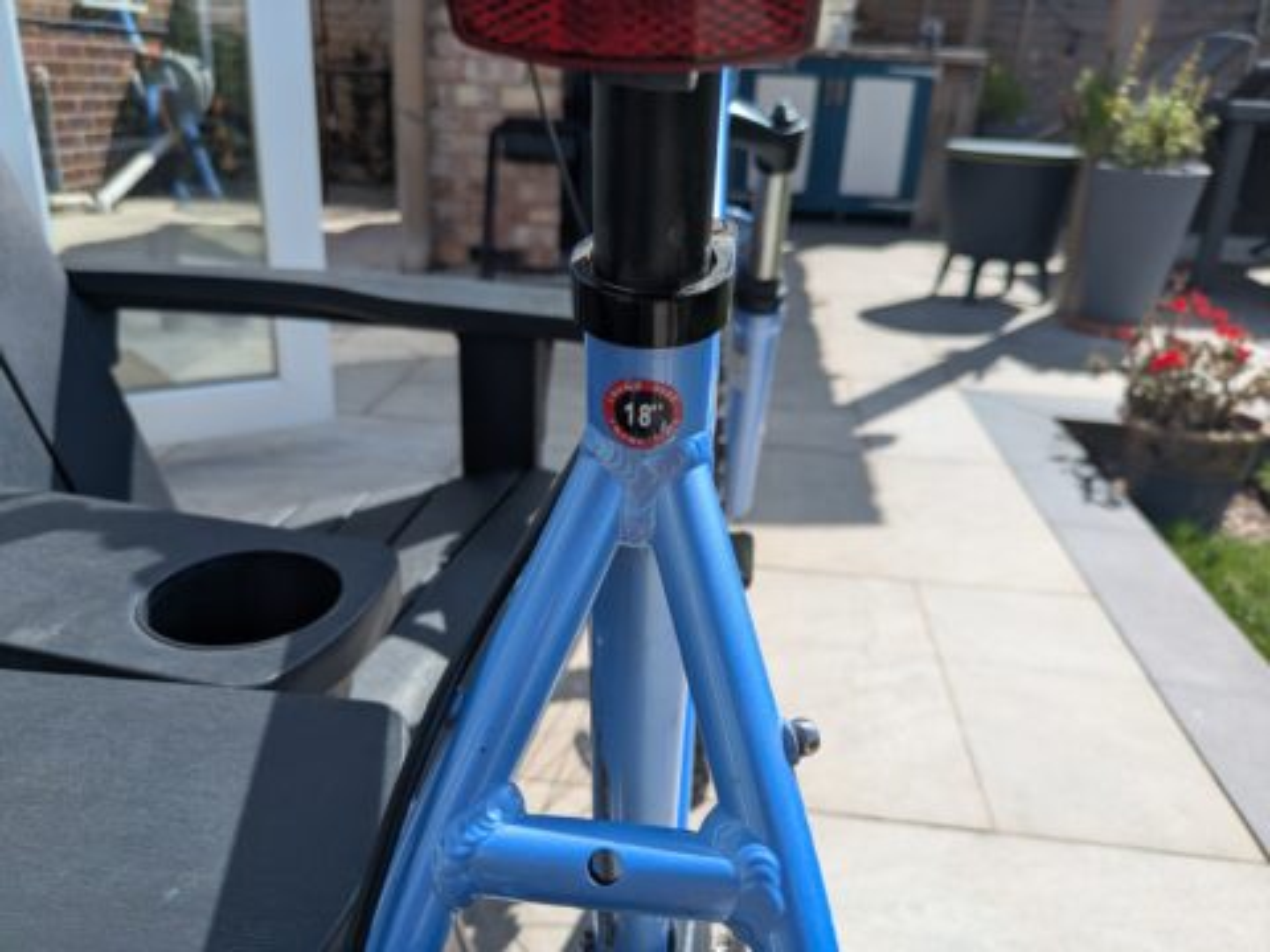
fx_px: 917
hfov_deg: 69.4
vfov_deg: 54.9
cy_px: 476
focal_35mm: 25
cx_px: 635
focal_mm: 5.43
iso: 48
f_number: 1.89
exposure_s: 1/1513
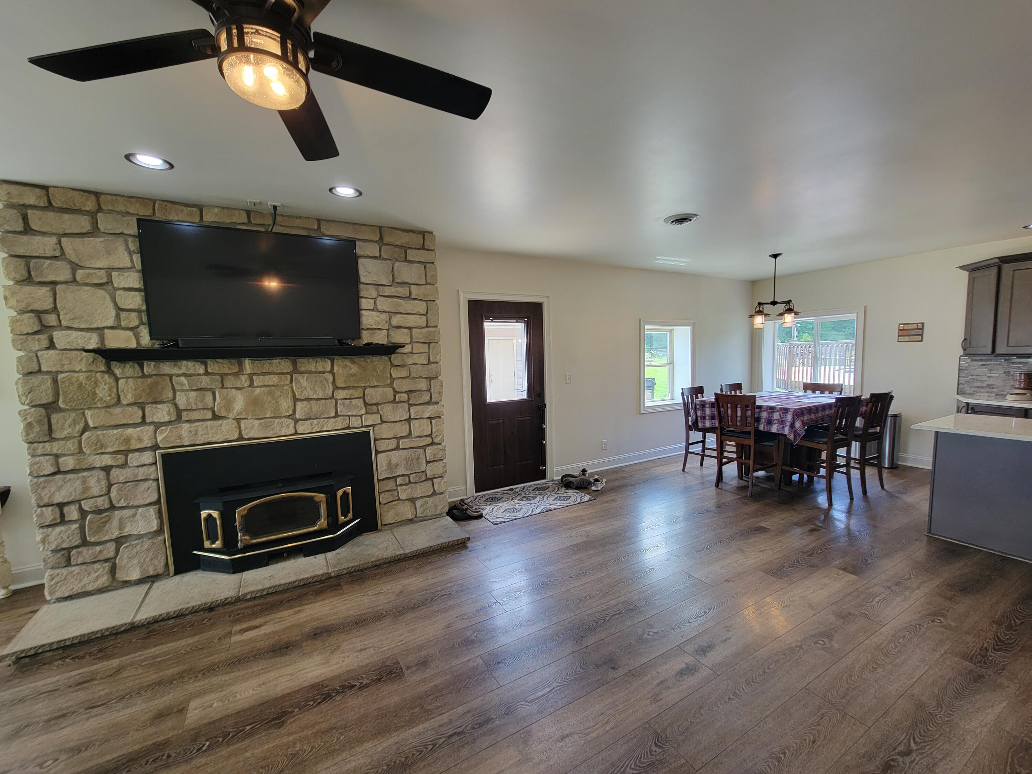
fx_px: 388
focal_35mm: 13
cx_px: 516
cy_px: 387
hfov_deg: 106.2
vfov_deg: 89.9
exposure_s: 1/60
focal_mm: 2.2
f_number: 2.2
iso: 64
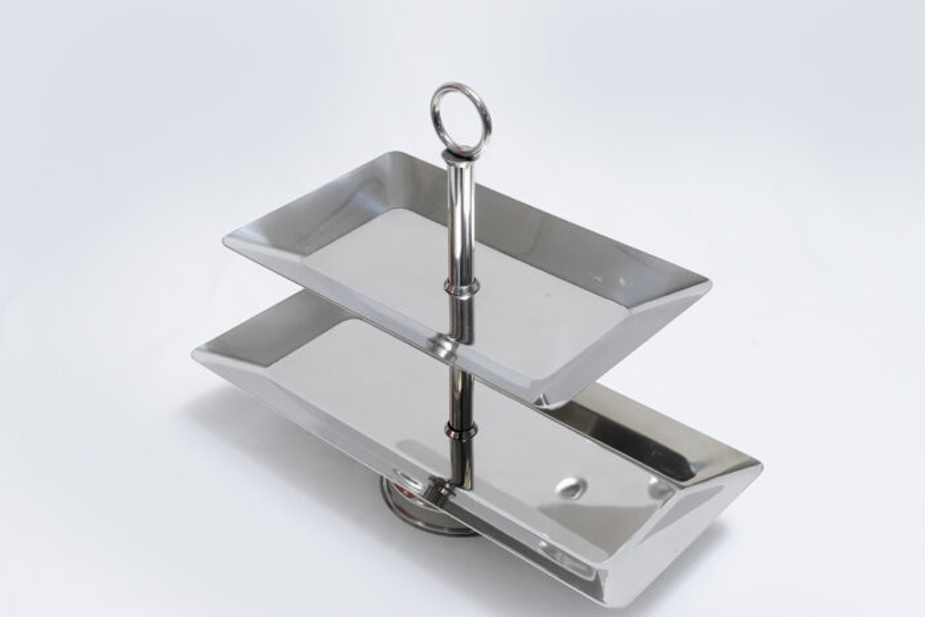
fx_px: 1259
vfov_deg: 27.5
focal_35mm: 49
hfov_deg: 40.3
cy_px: 308
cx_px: 462
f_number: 10
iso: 3200
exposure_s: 1/125
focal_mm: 33
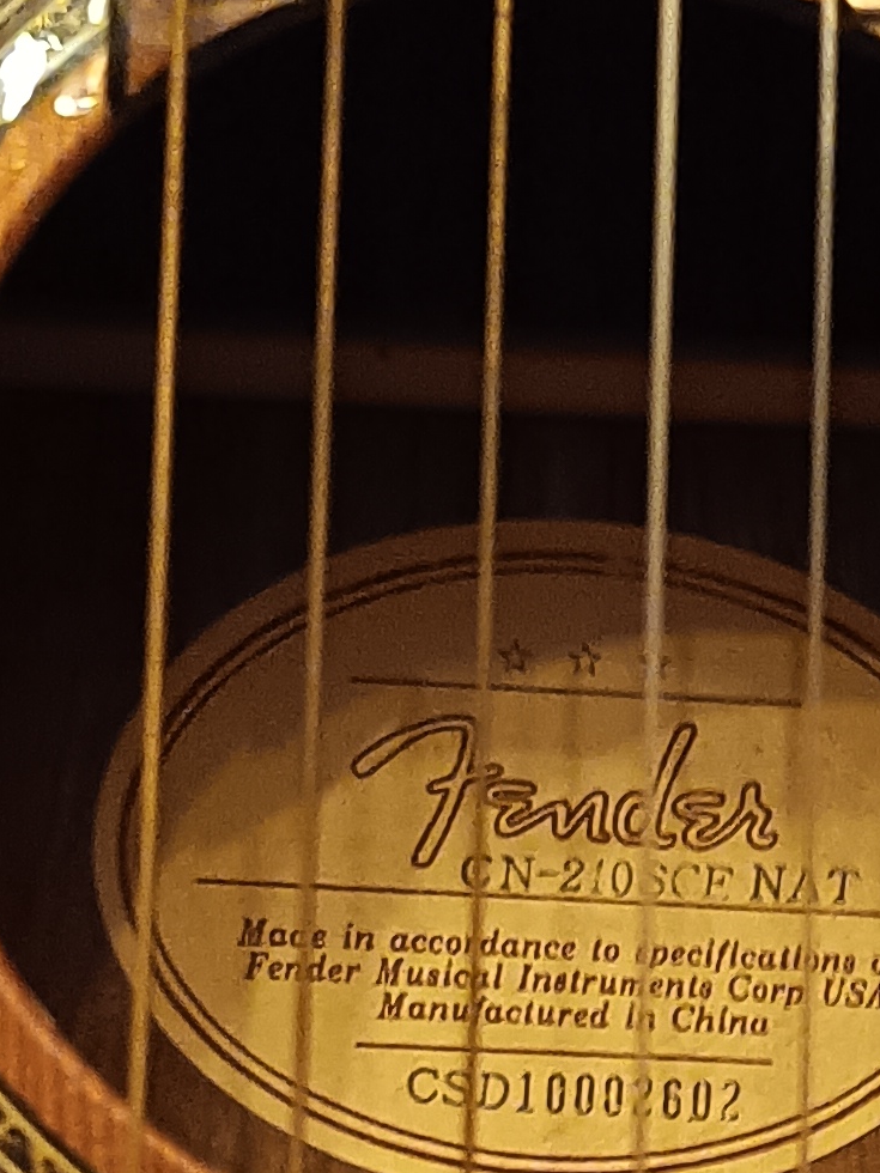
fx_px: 3322
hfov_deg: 15.0
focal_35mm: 98
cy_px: 1068
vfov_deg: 19.6
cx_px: 659
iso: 4299
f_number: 1.75
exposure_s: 1/25
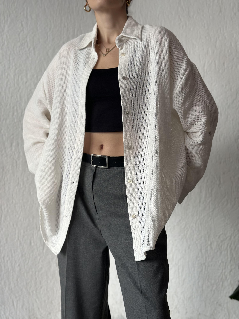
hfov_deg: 30.3
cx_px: 120
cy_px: 160
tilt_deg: -1.6
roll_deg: +0.8
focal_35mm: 48
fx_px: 442
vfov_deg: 39.7
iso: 125
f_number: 1.78
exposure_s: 1/118
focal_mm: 6.86
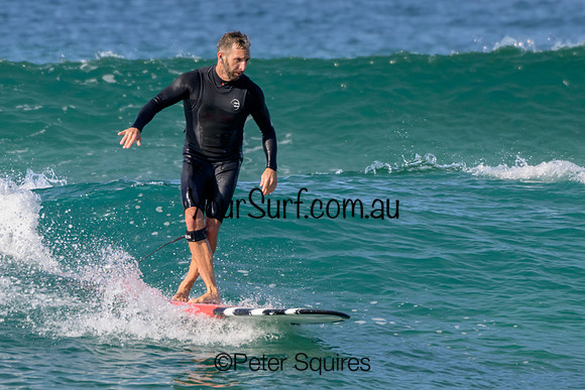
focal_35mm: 825
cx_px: 280
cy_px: 221
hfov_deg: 2.5
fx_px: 13403
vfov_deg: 1.7
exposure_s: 1/2000
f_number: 11
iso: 1800
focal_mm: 680
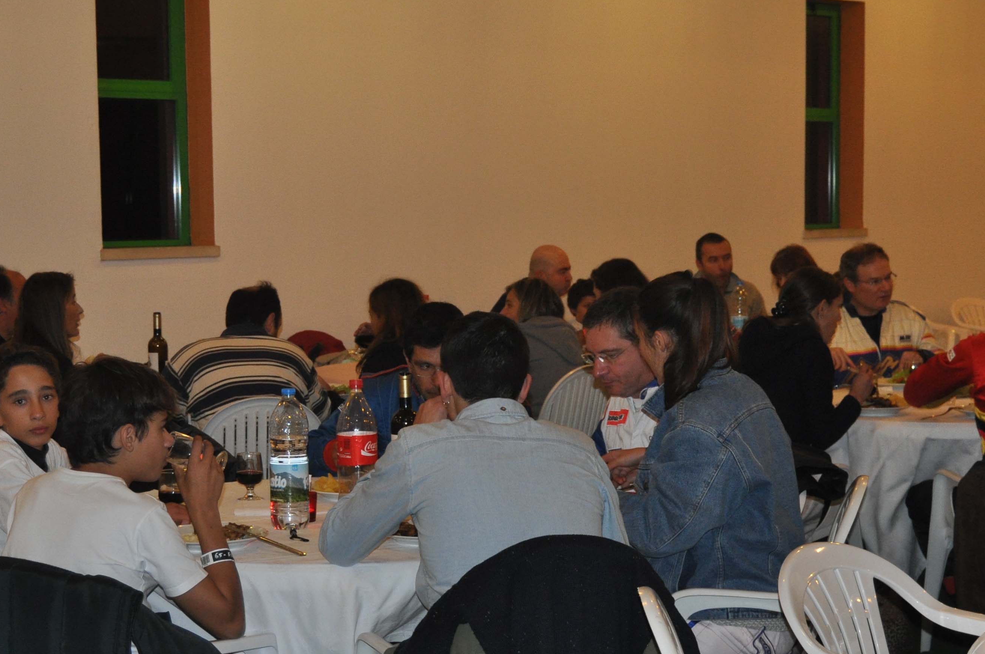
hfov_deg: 26.7
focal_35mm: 76
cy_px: 428
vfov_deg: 17.9
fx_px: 2072
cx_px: 513
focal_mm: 31
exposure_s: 1/60
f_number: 4.2
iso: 800
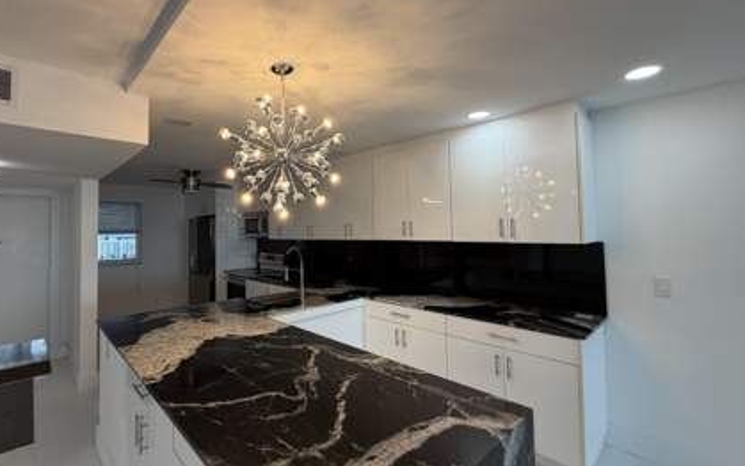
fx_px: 345
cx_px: 343
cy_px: 218
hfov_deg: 94.2
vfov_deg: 67.9
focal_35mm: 17
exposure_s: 1/120
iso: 100
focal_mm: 2.22
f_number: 2.2
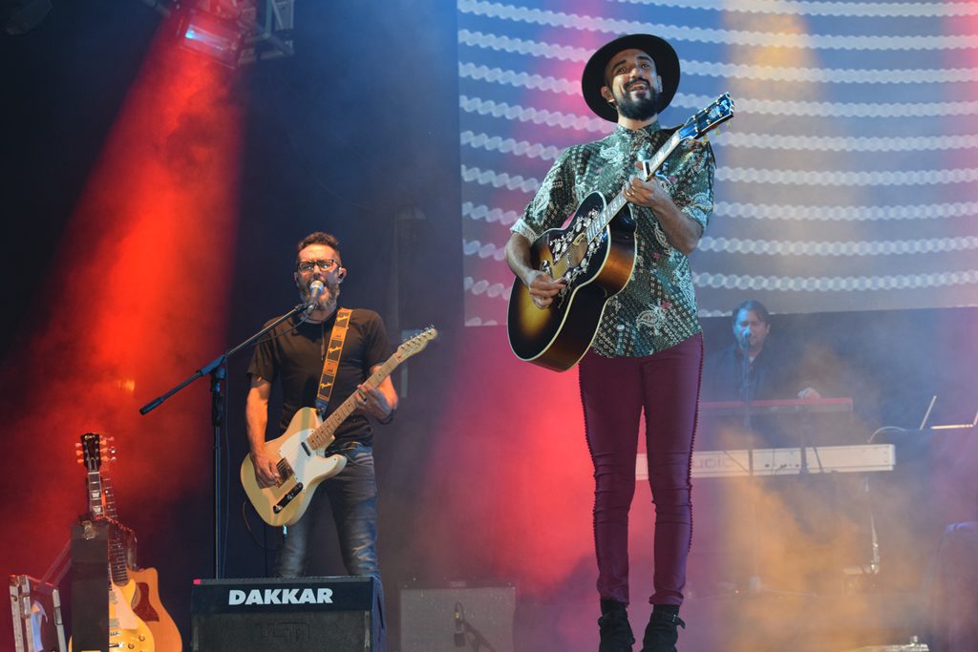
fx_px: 2853
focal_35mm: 105
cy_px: 326
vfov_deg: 13.0
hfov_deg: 19.5
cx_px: 489
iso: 800
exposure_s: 1/80
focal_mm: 70
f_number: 4.5
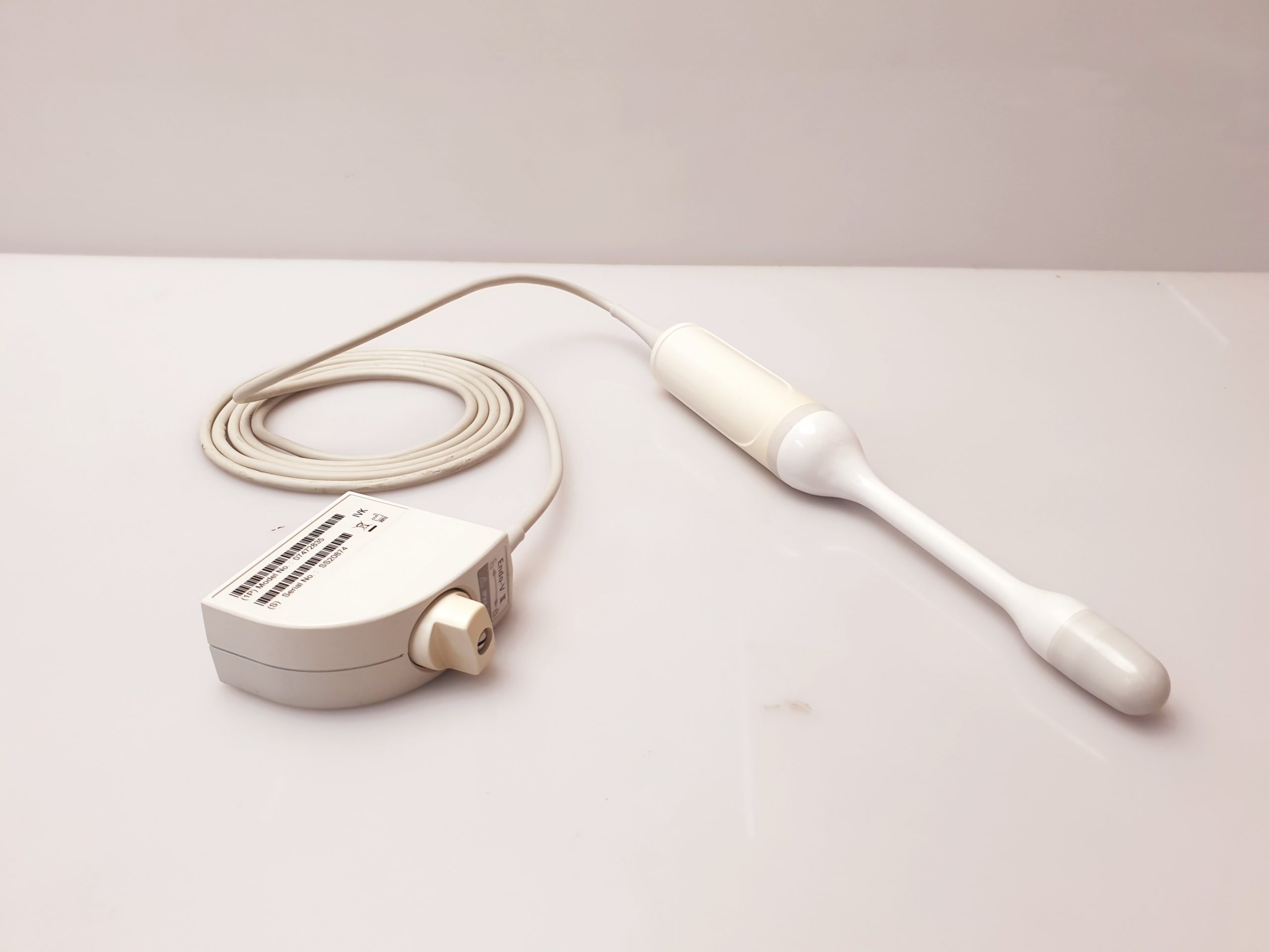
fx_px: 953
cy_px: 476
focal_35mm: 26
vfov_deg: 53.1
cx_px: 634
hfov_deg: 67.3
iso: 50
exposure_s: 1/50
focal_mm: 4.3
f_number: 2.4
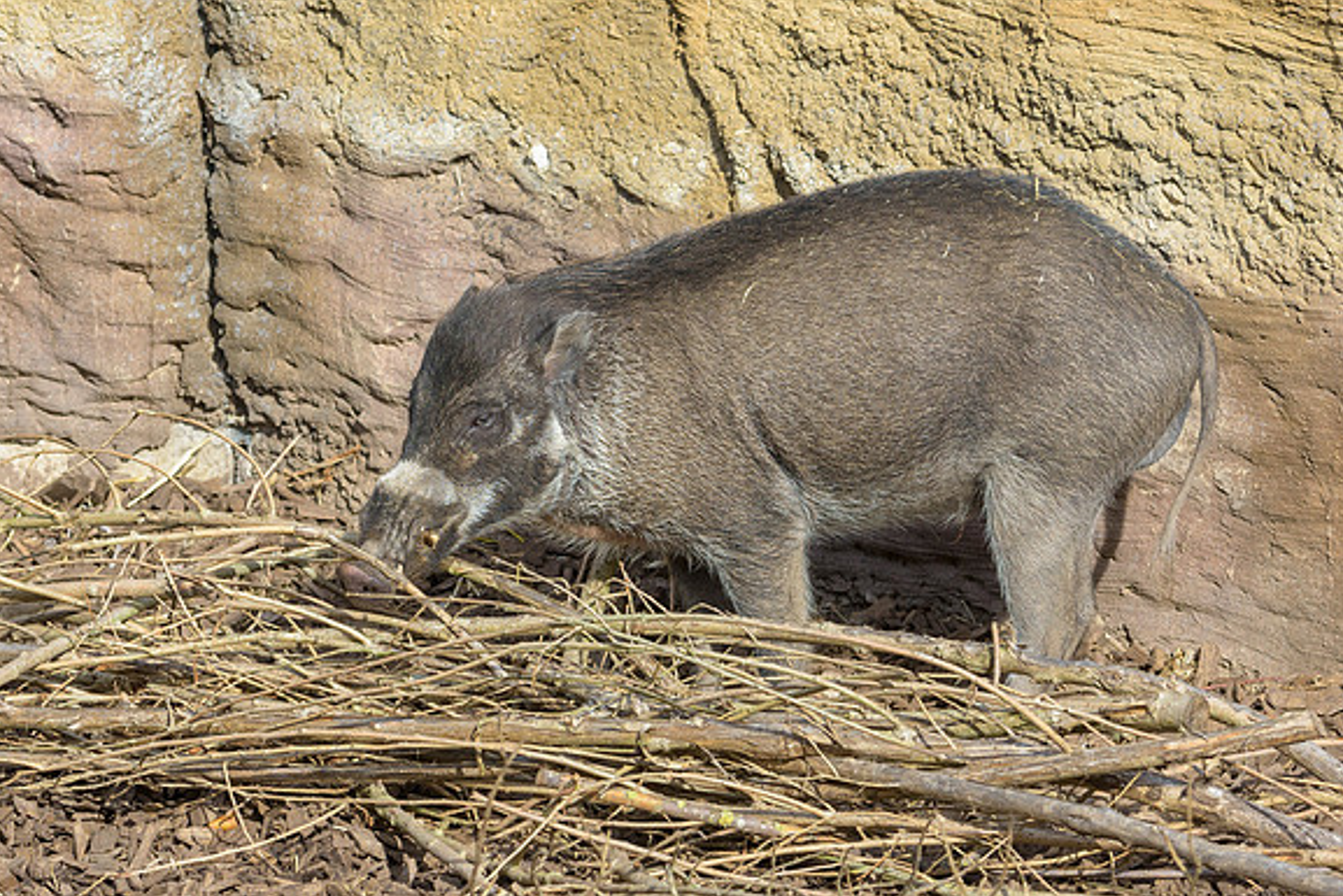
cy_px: 502
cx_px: 464
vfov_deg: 4.0
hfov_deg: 5.9
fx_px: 12947
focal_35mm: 347
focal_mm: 200
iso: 500
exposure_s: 1/800
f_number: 8
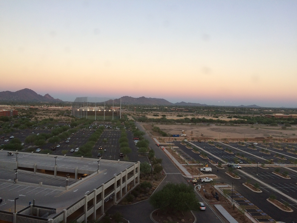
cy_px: 112
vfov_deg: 48.2
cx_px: 148
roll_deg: -1.3
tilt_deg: -1.7
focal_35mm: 29
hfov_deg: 61.7
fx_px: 249
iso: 50
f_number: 2.2
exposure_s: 1/60
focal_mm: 4.15
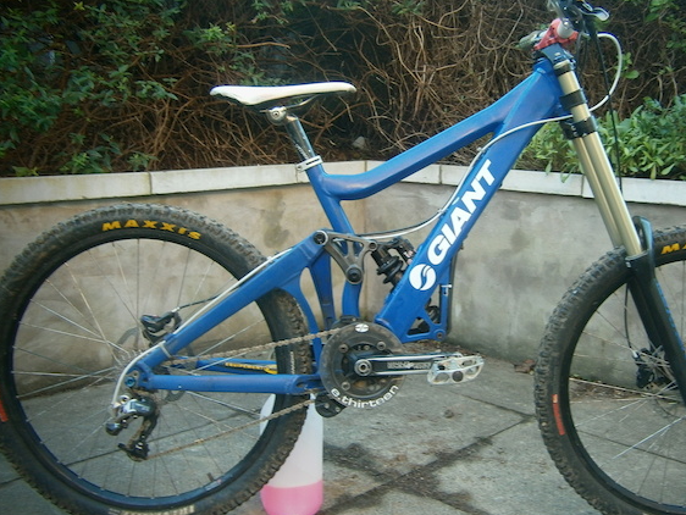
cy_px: 272
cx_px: 422
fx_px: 734
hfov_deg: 49.7
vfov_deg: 38.7
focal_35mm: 37
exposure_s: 1/30
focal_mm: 4.7
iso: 80
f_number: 2.8
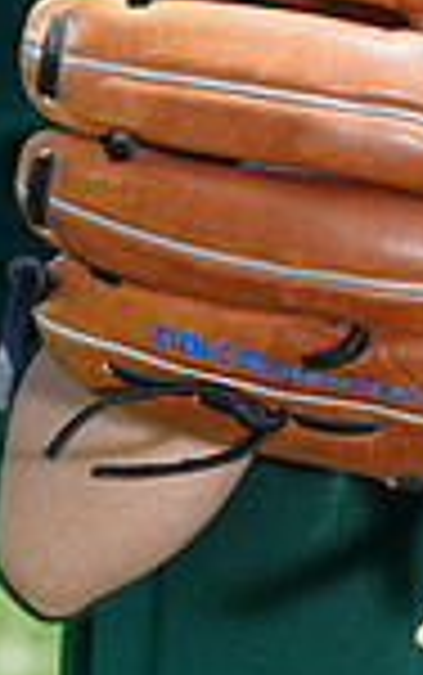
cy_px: -522
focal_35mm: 702
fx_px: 12924
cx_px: 632
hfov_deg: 1.9
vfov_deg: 3.0
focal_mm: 178
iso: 200
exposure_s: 1/200
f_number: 10
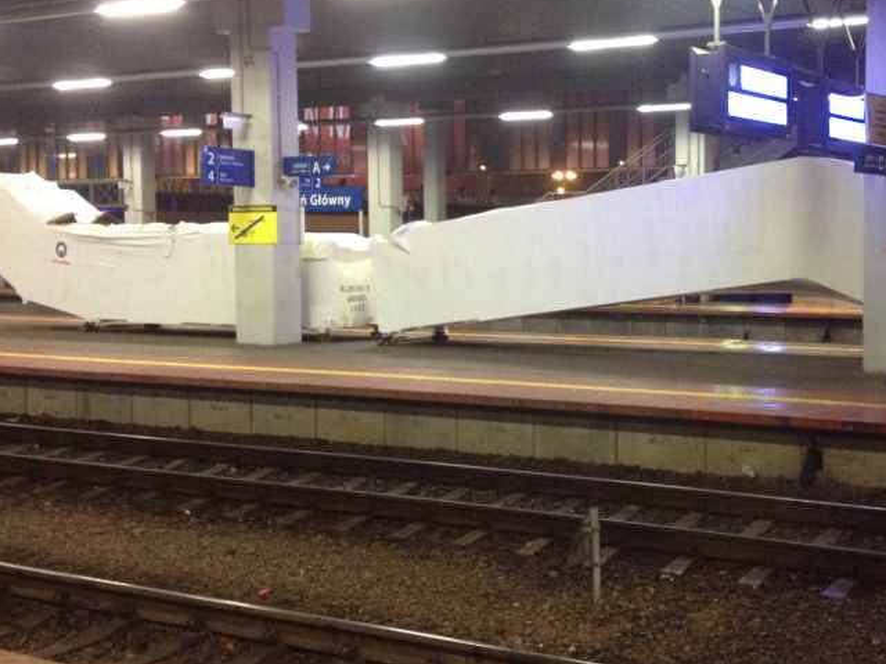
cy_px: 300
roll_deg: -0.1
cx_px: 587
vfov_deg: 26.1
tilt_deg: -4.3
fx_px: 1433
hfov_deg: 34.1
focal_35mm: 56
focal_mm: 4.28
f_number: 2.4
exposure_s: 1/20
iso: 250
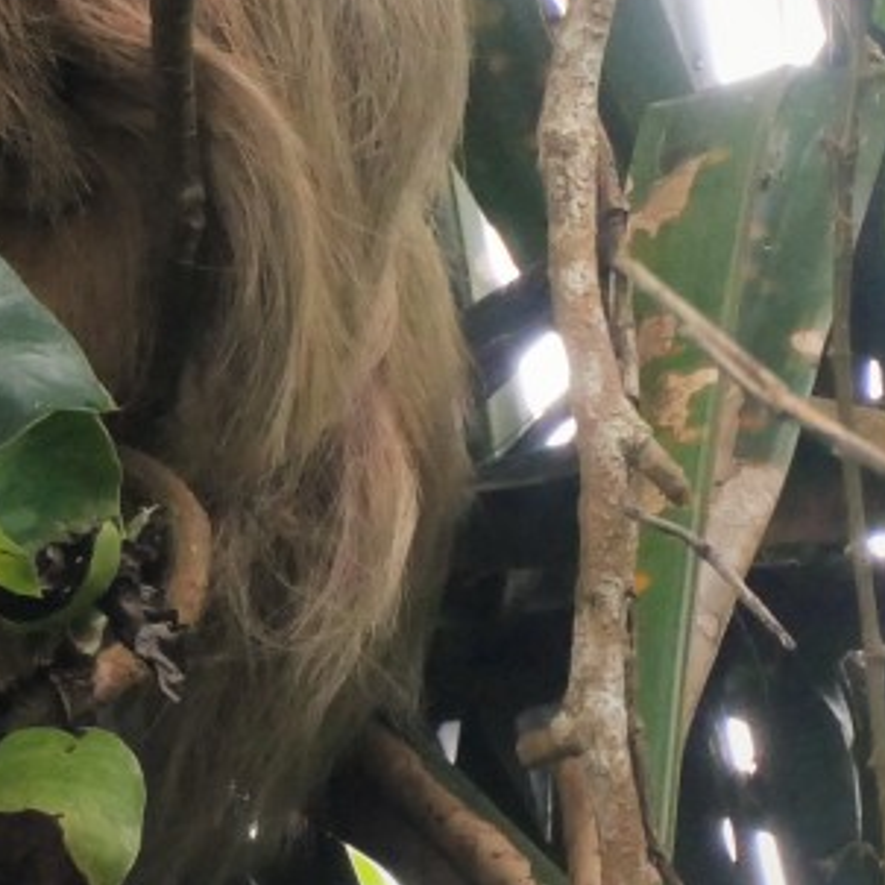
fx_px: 35202
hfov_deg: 1.4
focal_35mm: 1217
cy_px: 218
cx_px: 308
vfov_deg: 1.4
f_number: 6.4
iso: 1600
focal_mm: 132
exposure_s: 1/80
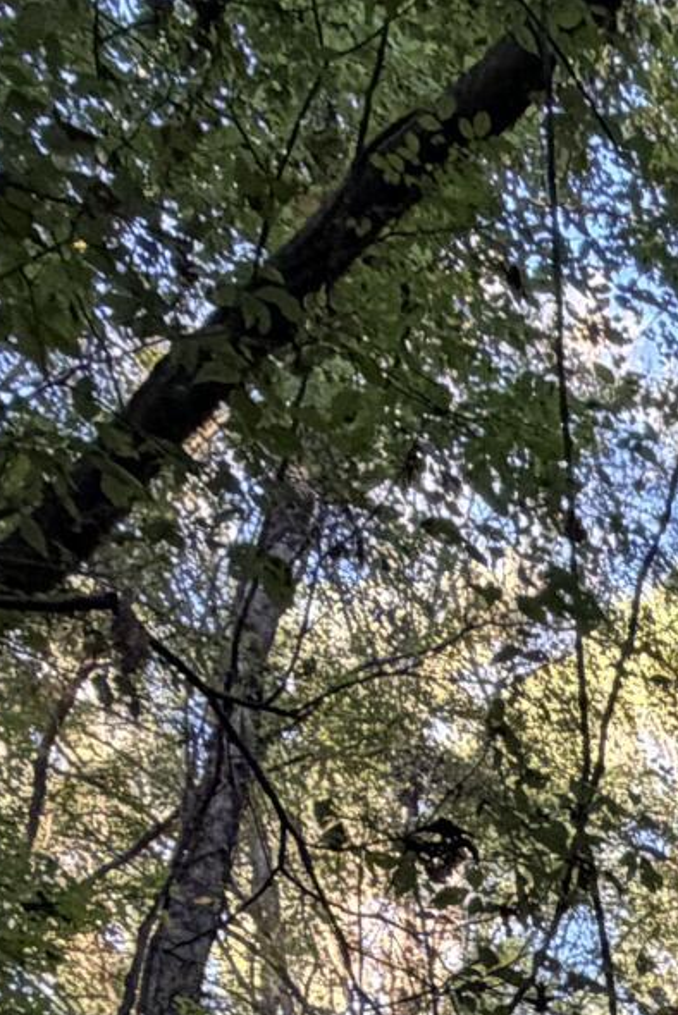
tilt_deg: +20.0
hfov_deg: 15.4
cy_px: 1712
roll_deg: +1.6
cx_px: 1291
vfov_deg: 20.9
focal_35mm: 74
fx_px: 2088
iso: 320
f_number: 2.2
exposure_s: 1/90
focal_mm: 2.22
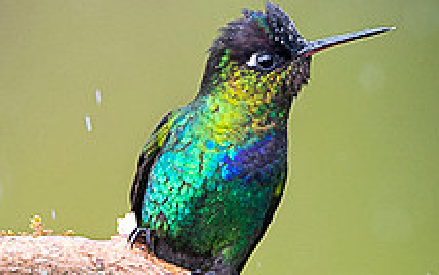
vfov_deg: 0.6
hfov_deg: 1.0
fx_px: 24623
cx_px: 386
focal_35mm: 2057
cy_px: 24
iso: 2500
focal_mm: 500
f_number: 4
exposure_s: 1/1600
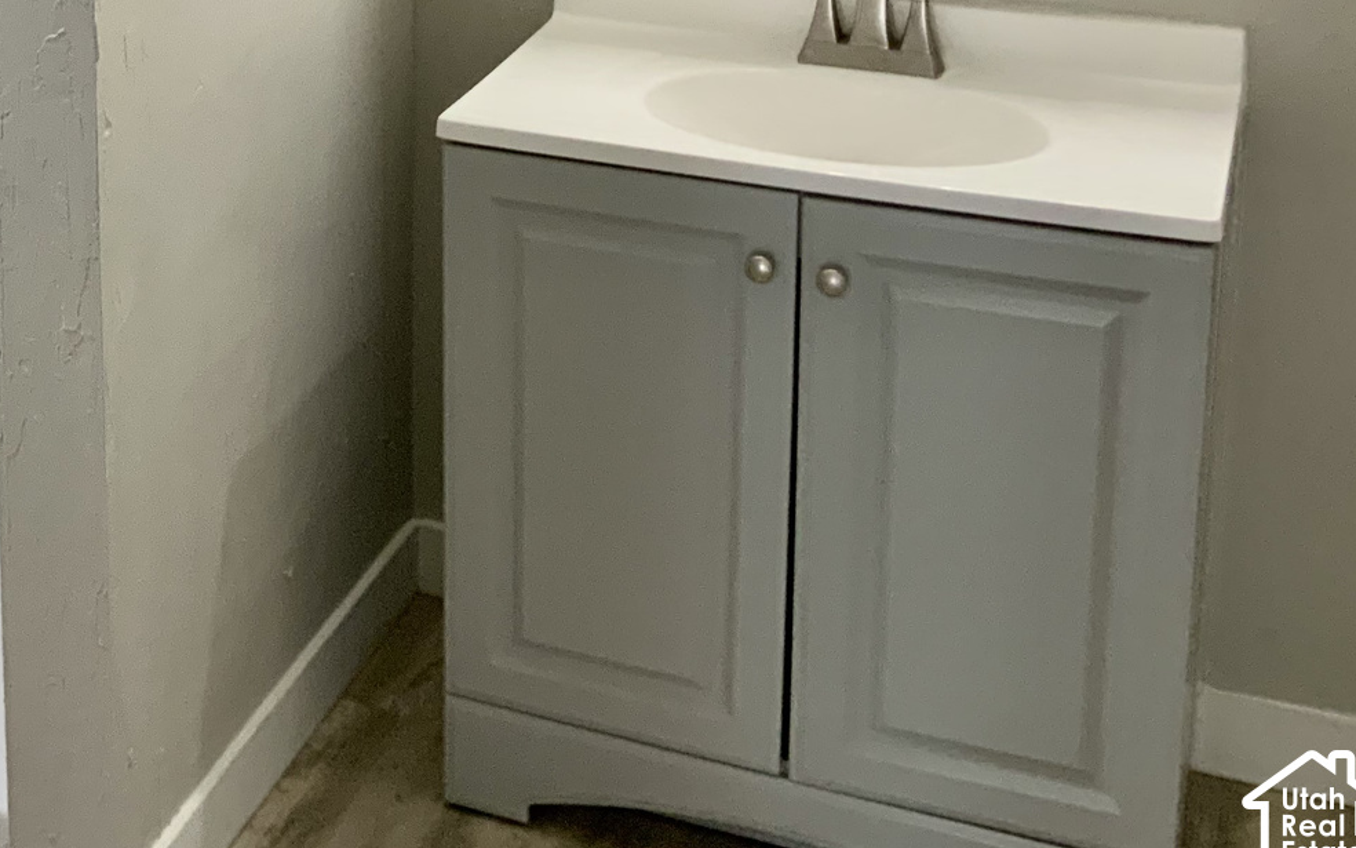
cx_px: 14
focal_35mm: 64
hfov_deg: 29.9
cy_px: -143
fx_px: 2365
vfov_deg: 19.3
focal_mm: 3
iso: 100
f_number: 1.8
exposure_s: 1/60
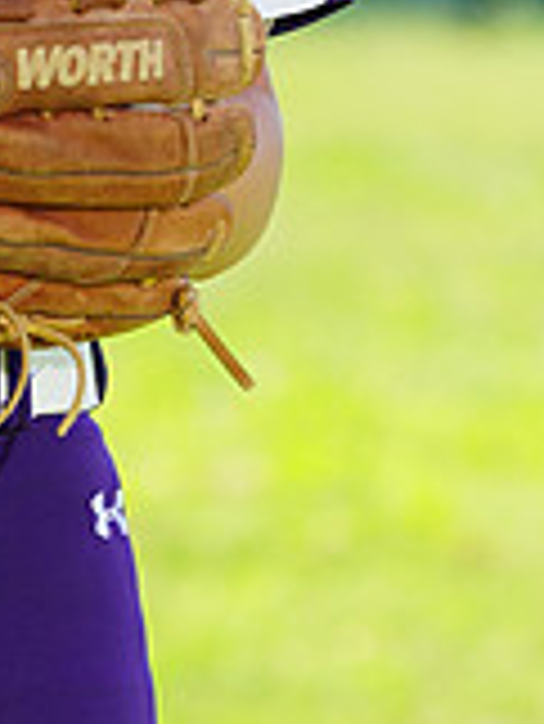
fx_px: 21533
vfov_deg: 1.9
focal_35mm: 1029
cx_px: -130
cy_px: -445
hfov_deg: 1.4
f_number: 10
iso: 200
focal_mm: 297
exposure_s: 1/125
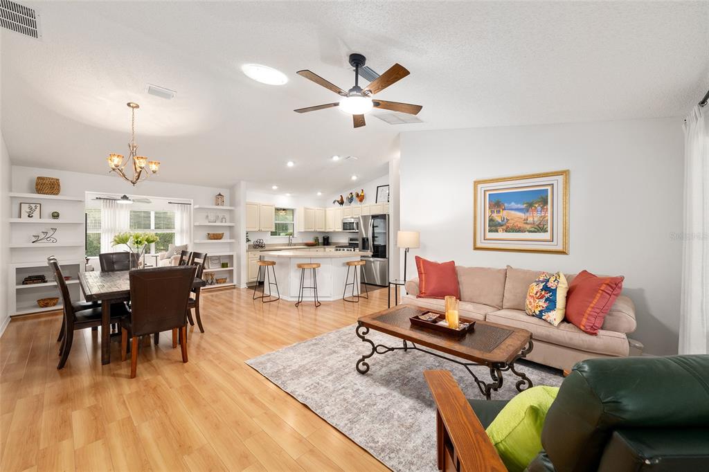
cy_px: 236
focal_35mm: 14
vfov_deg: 81.2
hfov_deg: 104.3
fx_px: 276
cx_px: 354
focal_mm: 14
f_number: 8
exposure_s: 1/10
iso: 400
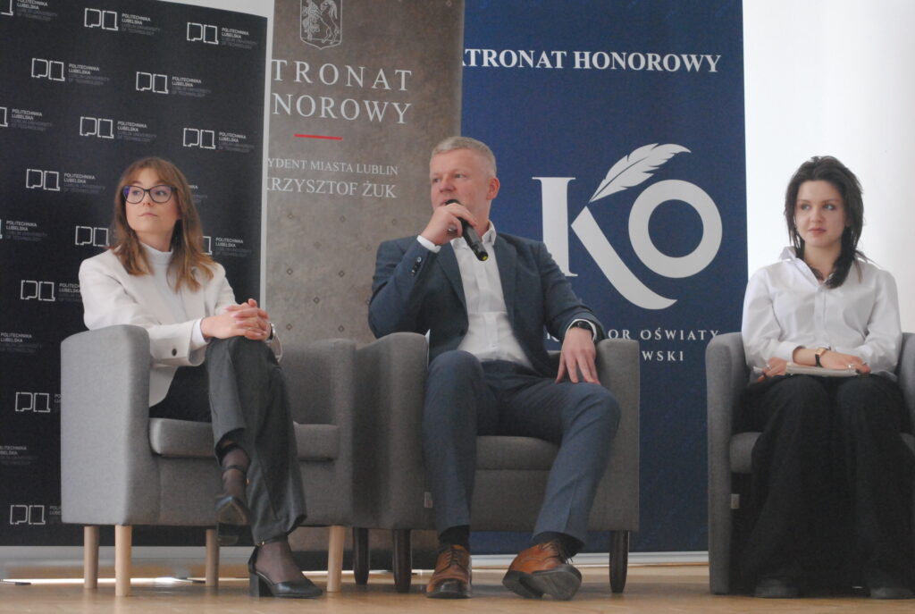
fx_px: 2101
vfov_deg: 16.6
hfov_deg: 24.6
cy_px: 307
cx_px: 458
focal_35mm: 82
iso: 1600
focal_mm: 55
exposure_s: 1/50
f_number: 7.1
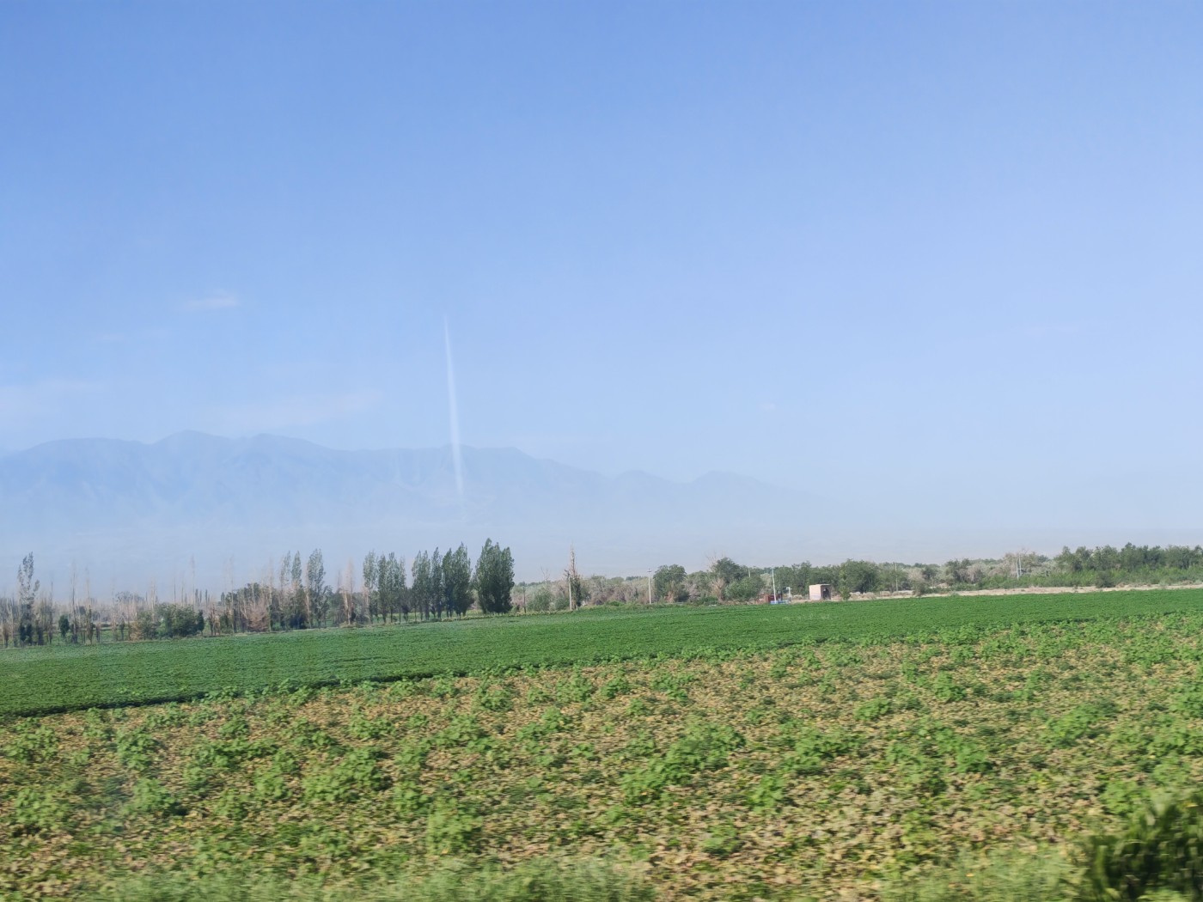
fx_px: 1877
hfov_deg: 35.5
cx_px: 602
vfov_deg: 27.0
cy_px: 451
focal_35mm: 54
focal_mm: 5.52
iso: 50
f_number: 1.95
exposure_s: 1/300
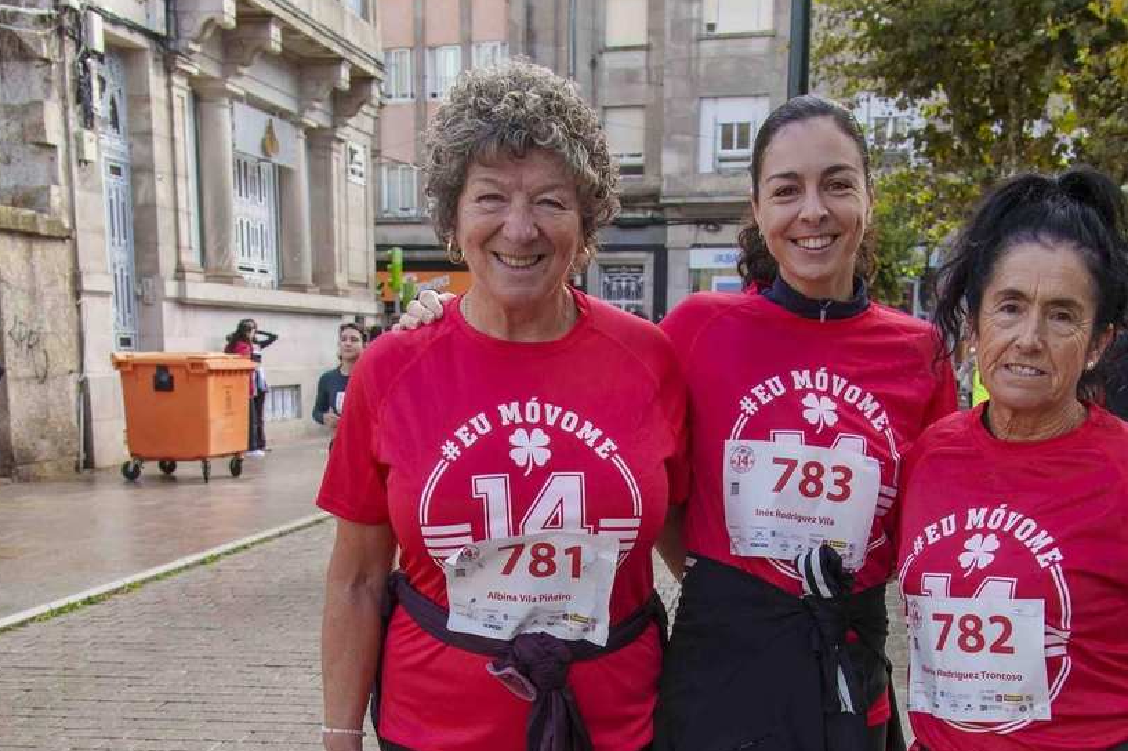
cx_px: 620
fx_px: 1472
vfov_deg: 27.4
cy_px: 700
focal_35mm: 47
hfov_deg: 41.9
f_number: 3.2
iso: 125
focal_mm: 16
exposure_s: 1/400
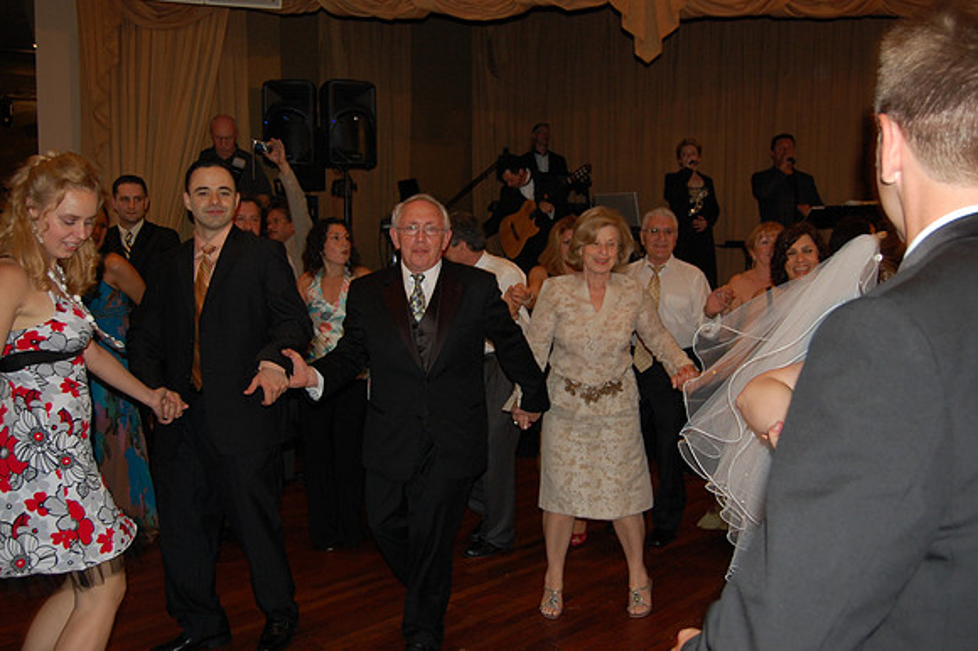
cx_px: 489
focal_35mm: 33
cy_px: 326
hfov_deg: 57.3
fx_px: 896
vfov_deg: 39.9
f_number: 3.8
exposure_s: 1/60
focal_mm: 22
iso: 400
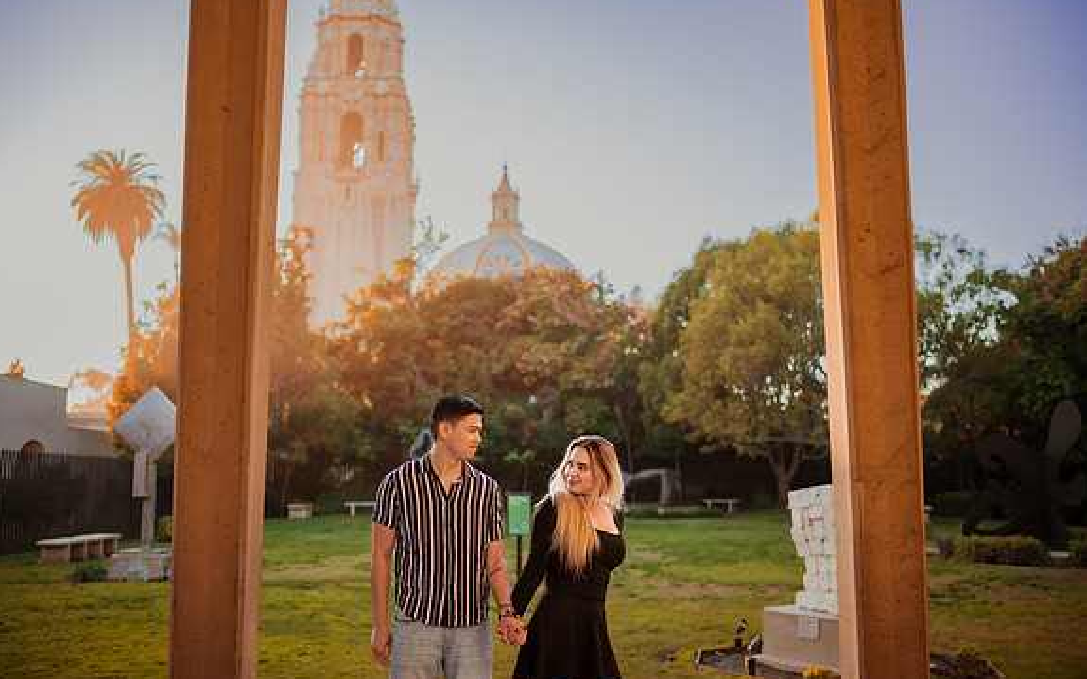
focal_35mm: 36
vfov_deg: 35.3
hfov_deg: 54.0
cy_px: 345
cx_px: 541
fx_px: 1066
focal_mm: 35
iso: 100
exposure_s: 1/500
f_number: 1.8
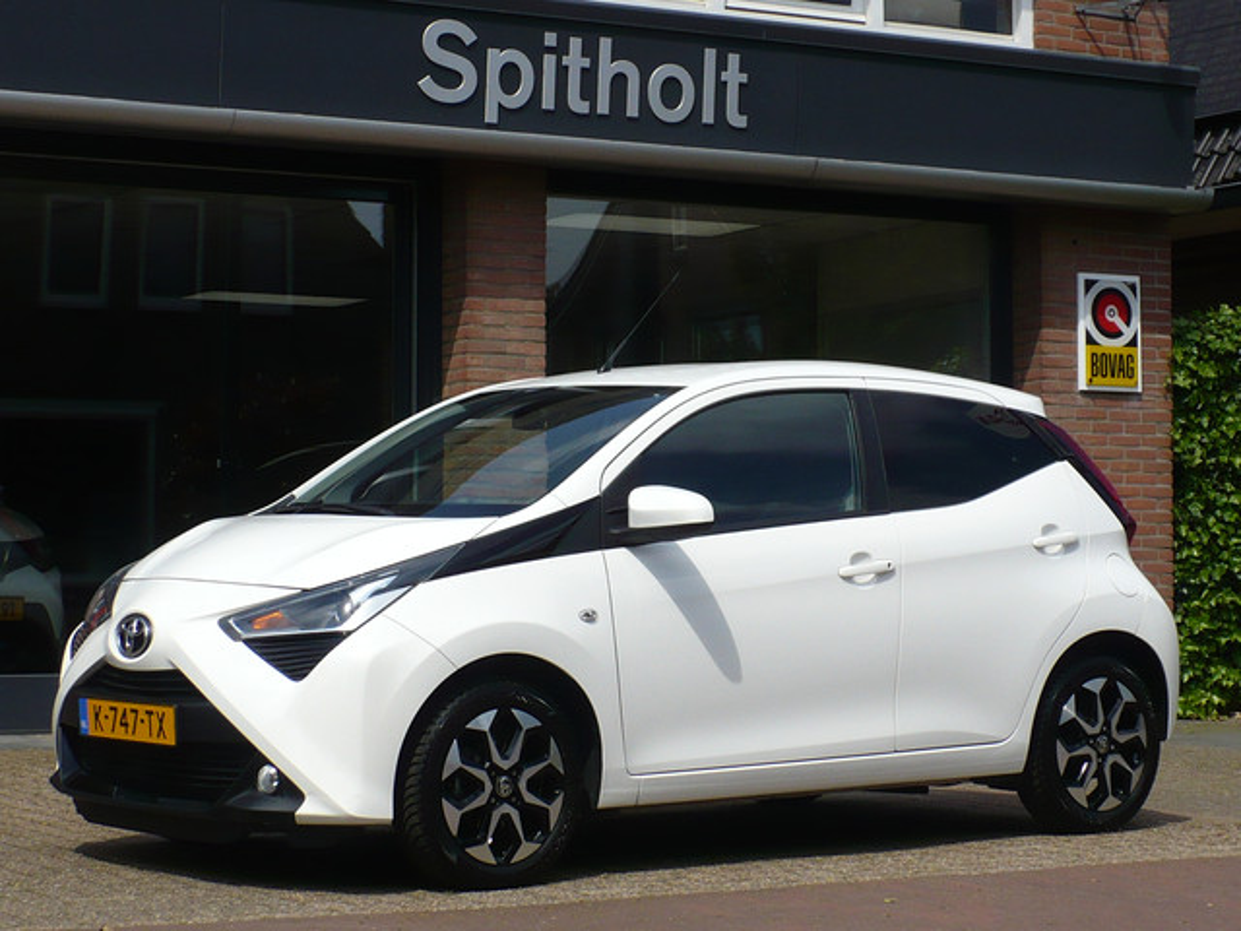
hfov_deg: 22.0
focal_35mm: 89
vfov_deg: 16.6
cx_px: 620
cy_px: 466
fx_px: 3191
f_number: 9
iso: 100
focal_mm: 9.9
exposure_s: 1/200
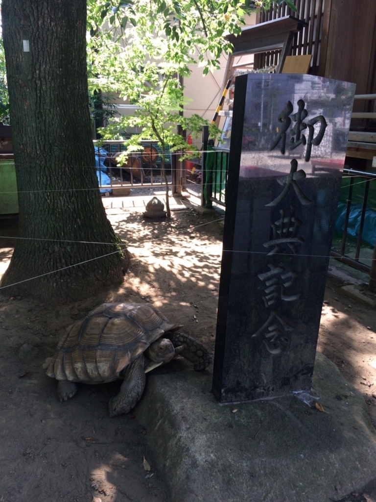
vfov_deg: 61.7
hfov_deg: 48.2
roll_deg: +1.2
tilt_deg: -18.0
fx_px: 420
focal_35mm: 29
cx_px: 188
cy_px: 251
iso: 64
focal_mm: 4.15
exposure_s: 1/120
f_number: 2.2
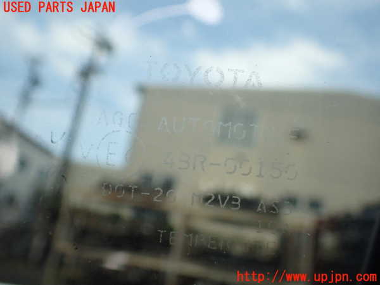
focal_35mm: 30
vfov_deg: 46.8
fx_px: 329
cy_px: 142
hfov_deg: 60.0
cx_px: 190
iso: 320
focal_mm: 5.4
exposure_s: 1/125
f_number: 2.3
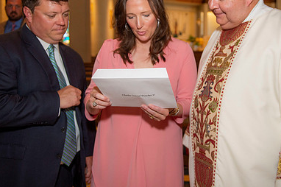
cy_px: 54
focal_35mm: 41
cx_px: 174
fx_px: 320
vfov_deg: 32.1
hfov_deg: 47.0
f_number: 2.8
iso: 1000
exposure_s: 1/320
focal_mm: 27
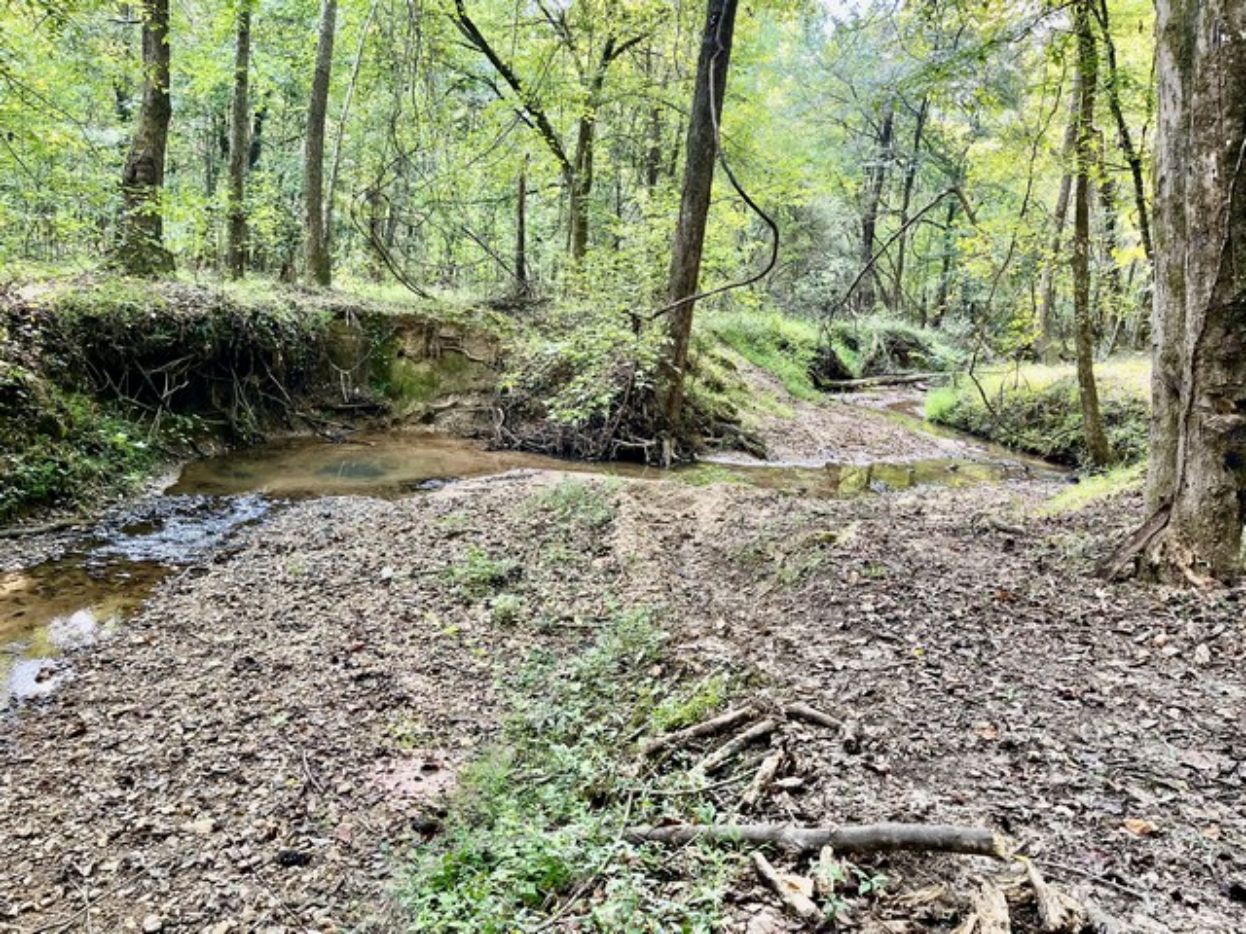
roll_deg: -5.5
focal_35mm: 26
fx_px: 936
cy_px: 467
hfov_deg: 67.3
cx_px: 623
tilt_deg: -9.3
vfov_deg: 53.1
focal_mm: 5.1
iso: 100
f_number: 1.6
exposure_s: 1/121
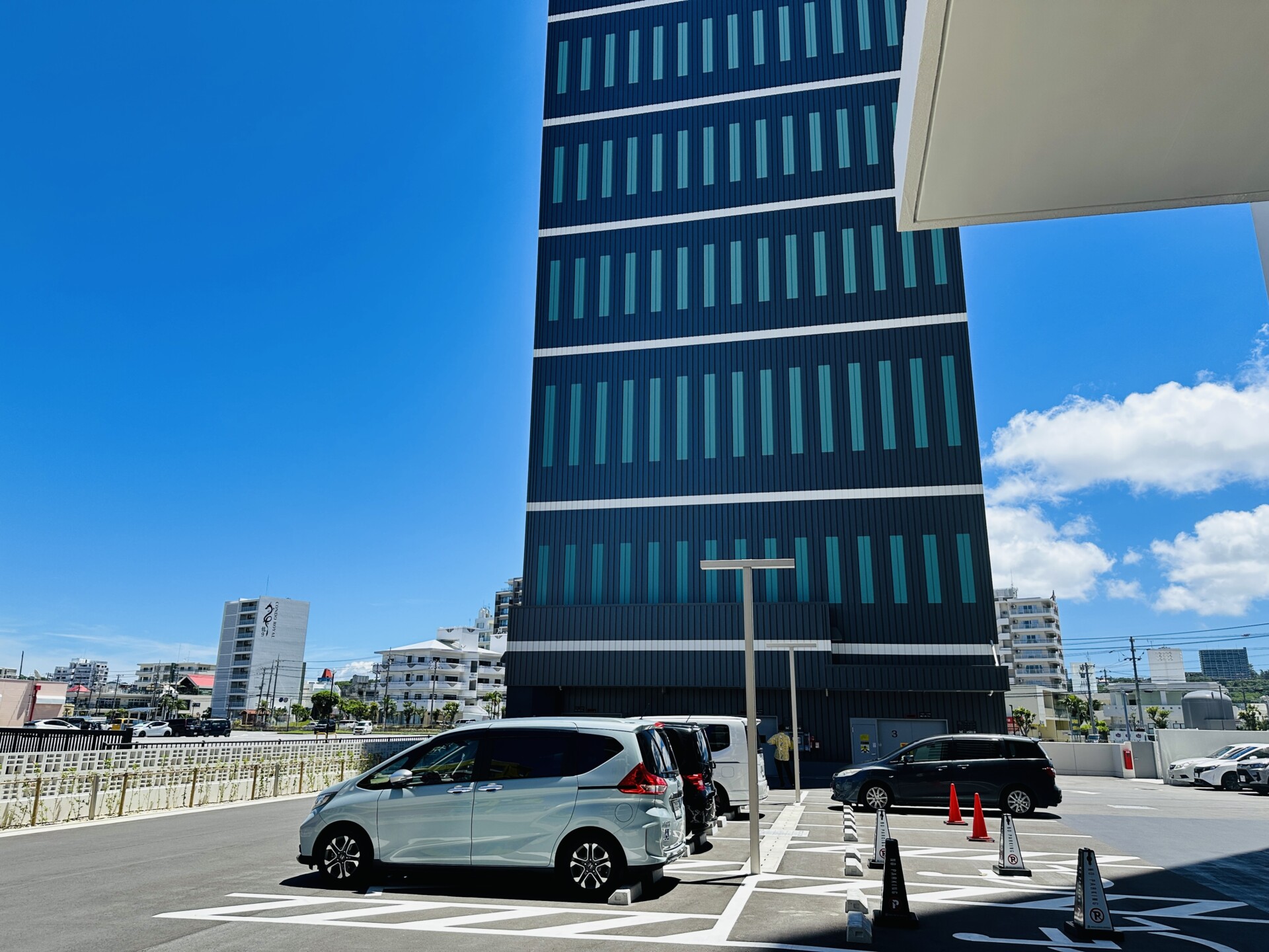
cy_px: 476
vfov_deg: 56.8
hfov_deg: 71.6
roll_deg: -1.0
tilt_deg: +15.4
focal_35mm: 24
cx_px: 634
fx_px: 880
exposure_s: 1/3717
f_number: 1.78
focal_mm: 6.86
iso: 80
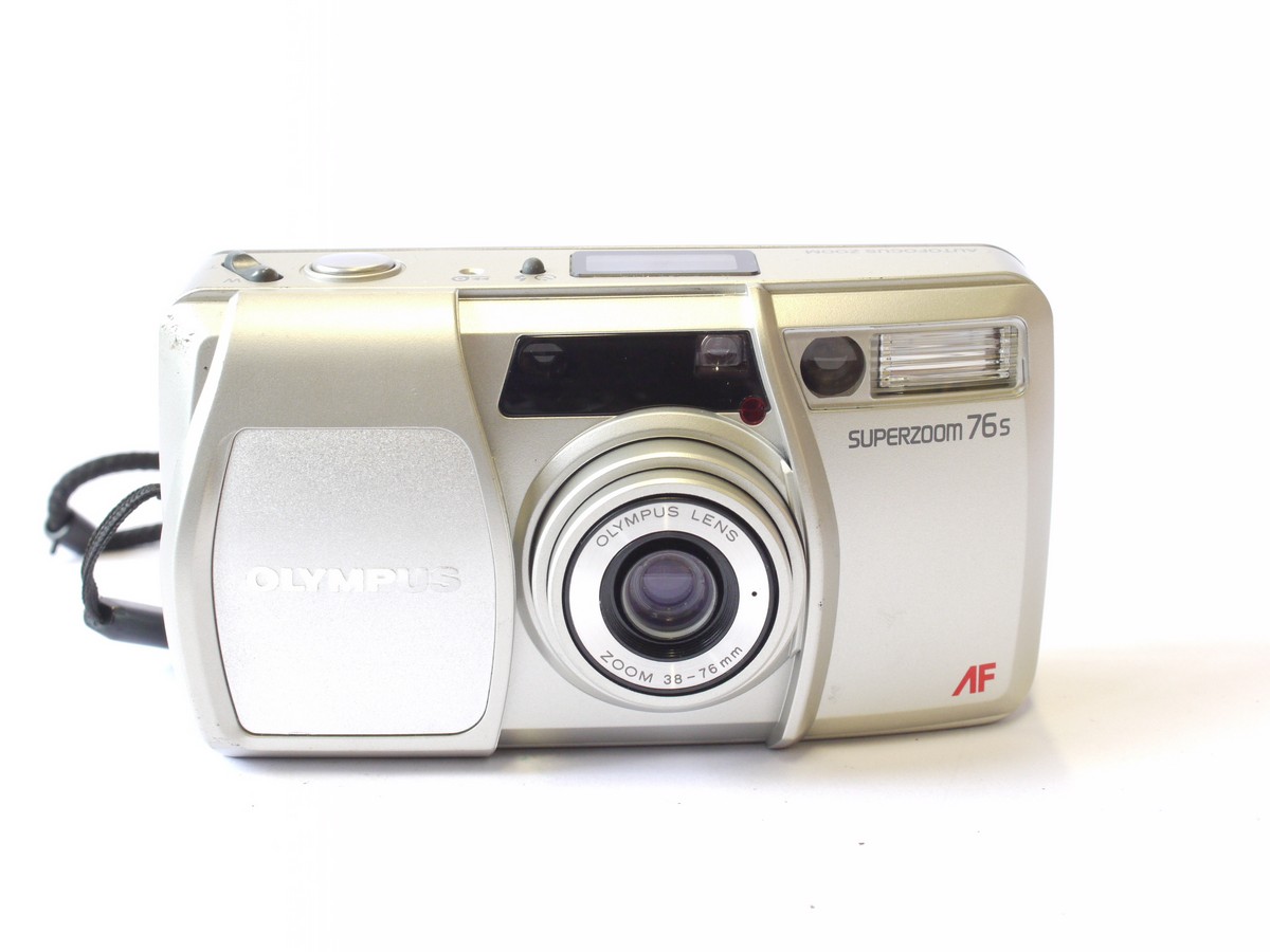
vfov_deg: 24.4
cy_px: 476
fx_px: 2201
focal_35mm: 60
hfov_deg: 32.2
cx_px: 635
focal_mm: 30
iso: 800
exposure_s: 1/50
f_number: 8
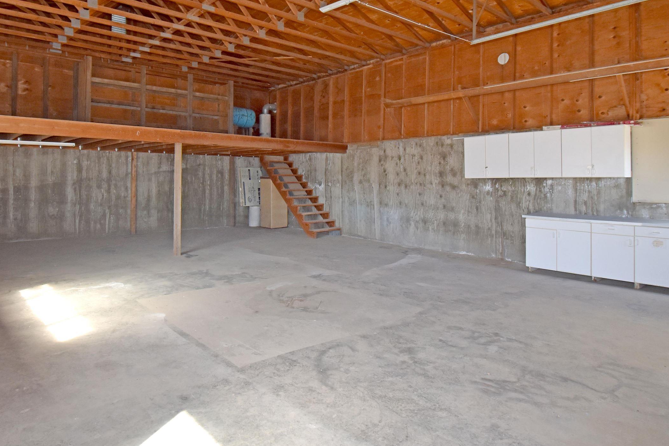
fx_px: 409
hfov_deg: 78.4
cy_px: 173
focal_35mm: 22
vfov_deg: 56.7
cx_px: 306
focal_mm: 10
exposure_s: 1/125
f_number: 5.6
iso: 500
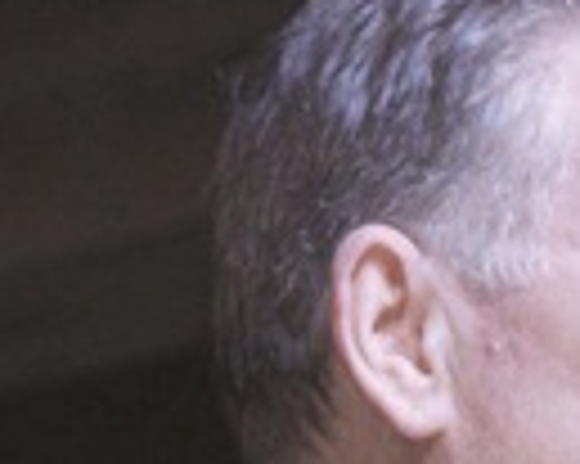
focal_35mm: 401
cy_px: 128
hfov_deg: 4.8
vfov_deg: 3.9
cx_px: -405
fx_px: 6878
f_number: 5.3
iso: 800
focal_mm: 46
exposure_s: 1/60
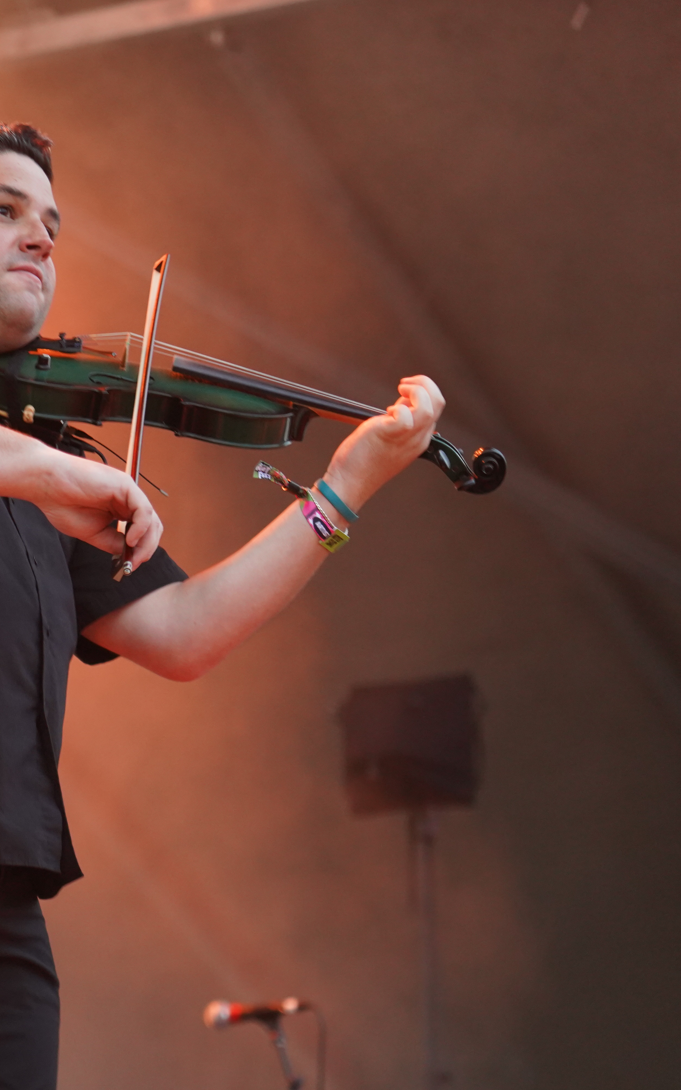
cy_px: 545
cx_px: -114
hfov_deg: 8.1
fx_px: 4780
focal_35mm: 161
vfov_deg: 13.0
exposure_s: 1/160
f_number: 4
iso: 2500
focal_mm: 105
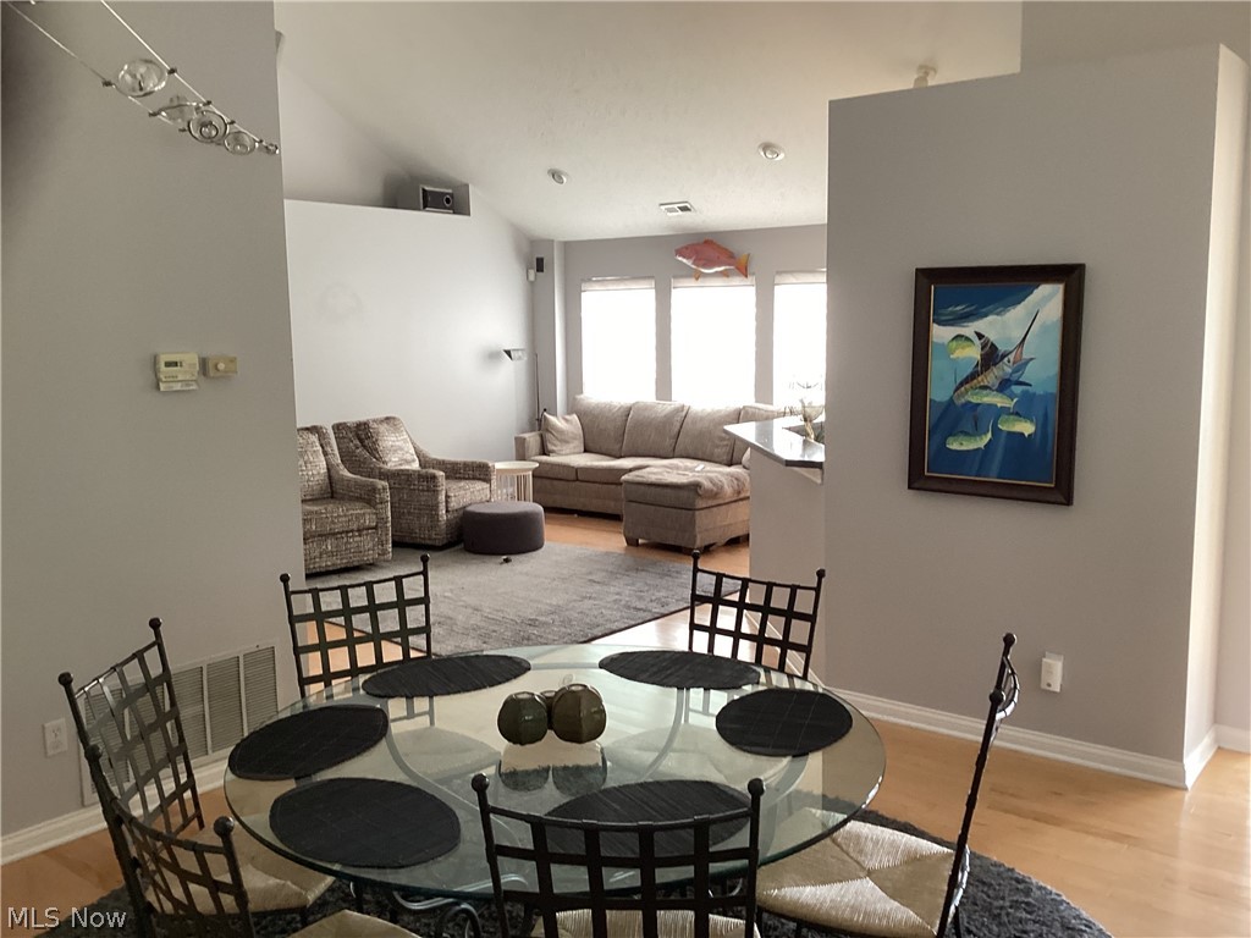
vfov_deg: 45.4
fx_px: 1120
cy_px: 469
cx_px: 626
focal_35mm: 31
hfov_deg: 58.4
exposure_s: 1/60
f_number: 2.4
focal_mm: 3.3
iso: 100
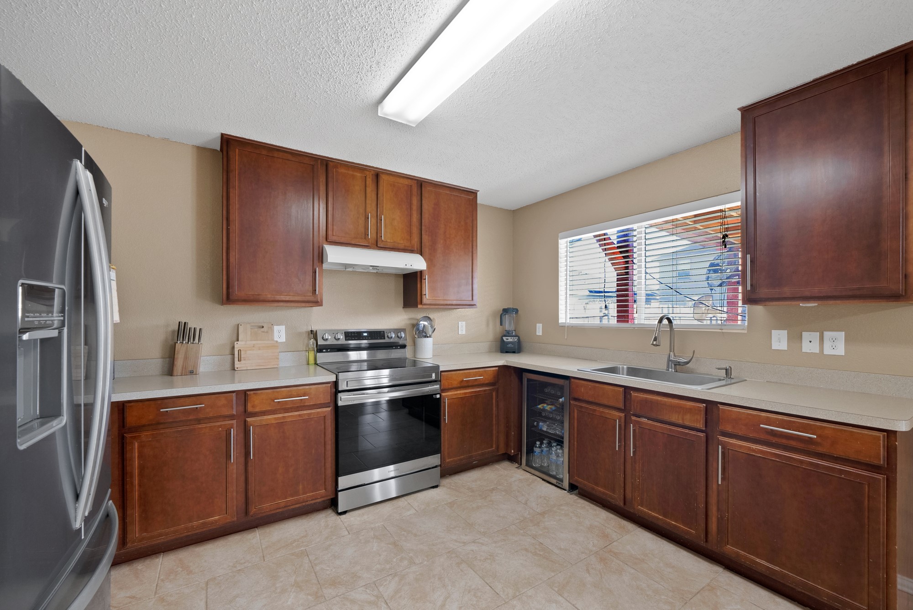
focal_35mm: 13
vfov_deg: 85.5
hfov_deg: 108.3
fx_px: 330
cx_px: 456
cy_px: 305
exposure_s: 1/2
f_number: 9
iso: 640
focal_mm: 13
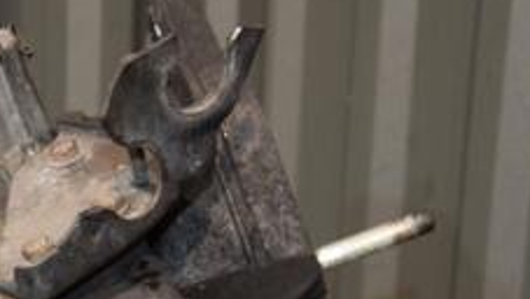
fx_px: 1519
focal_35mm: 108
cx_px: 28
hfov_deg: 19.3
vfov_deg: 10.9
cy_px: 413
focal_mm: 26
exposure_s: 1/40
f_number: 4
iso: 800
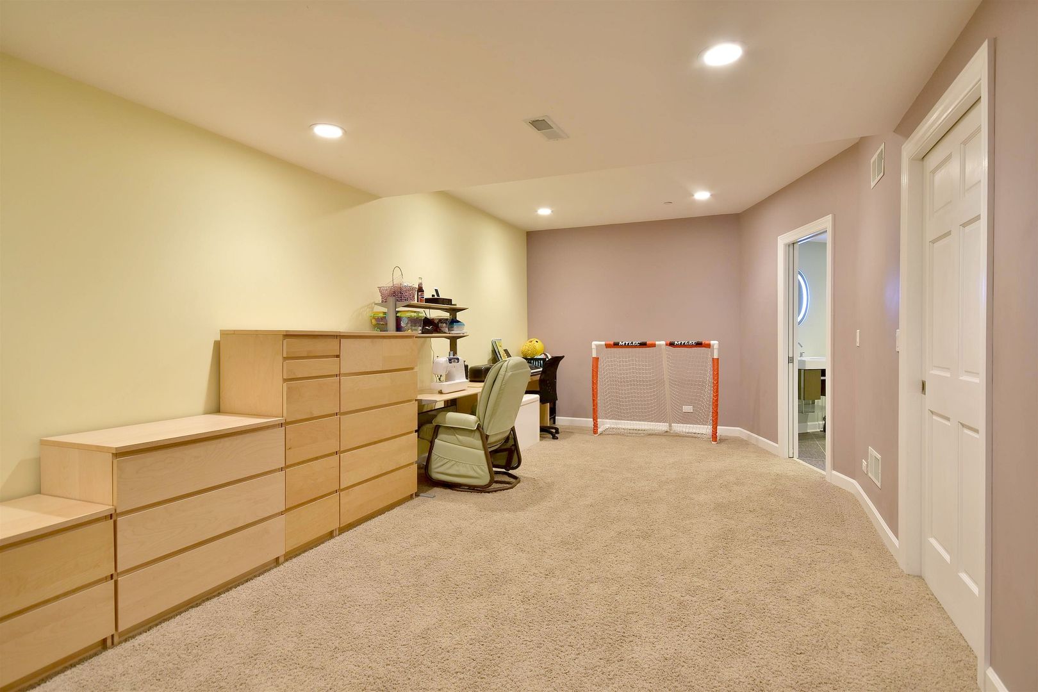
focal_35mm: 18
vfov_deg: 67.4
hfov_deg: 90.0
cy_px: 346
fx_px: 519
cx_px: 519
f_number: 8
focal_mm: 12
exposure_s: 1/3
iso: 200
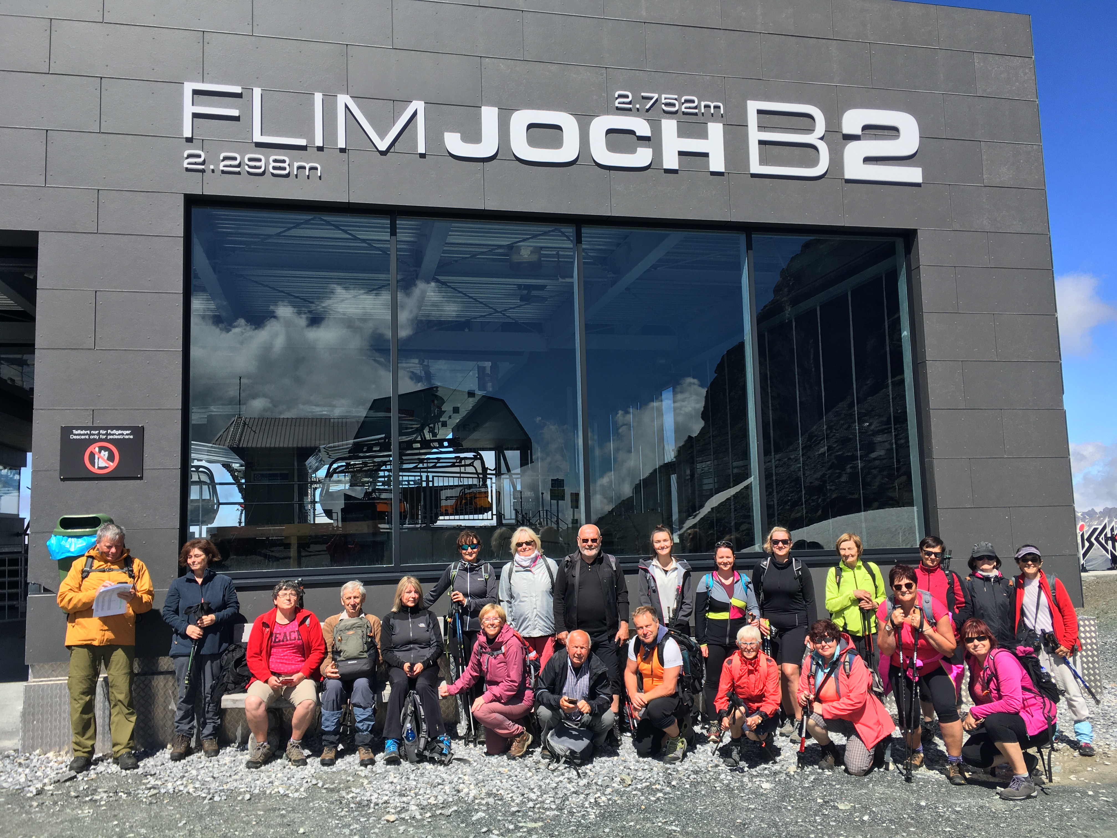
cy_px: 419
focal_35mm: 29
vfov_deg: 48.2
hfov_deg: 61.7
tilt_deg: +6.5
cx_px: 558
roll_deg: +1.5
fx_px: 936
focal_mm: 4.15
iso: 25
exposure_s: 1/1241
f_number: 2.2
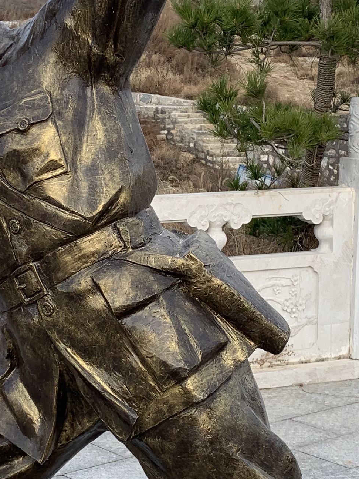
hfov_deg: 18.2
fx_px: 1120
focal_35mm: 81
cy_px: 240
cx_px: 126
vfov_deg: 24.1
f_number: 1.8
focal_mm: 4.25
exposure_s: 1/635
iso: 25
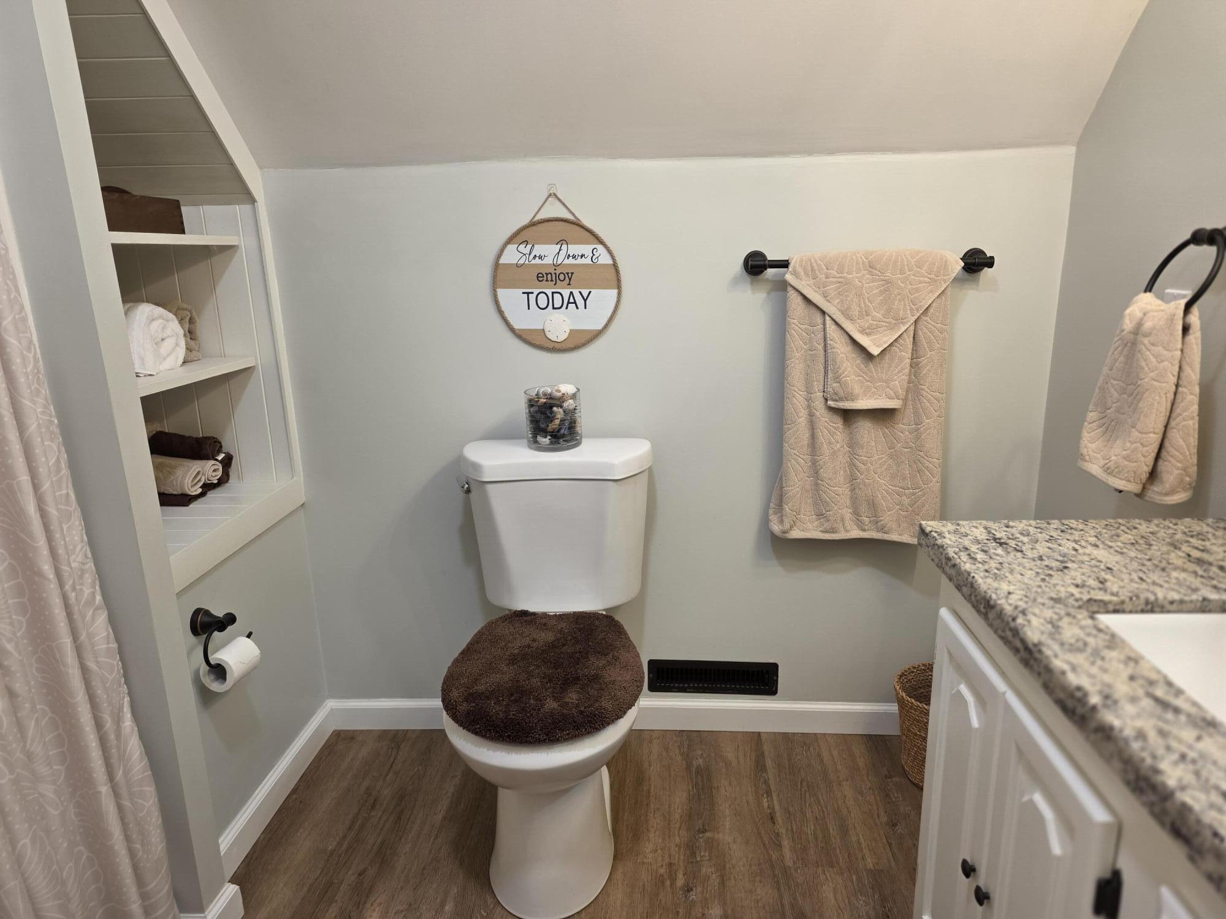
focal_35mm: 23
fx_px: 815
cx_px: 613
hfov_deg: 73.9
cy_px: 460
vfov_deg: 58.9
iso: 160
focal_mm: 6.3
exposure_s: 1/120
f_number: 1.7
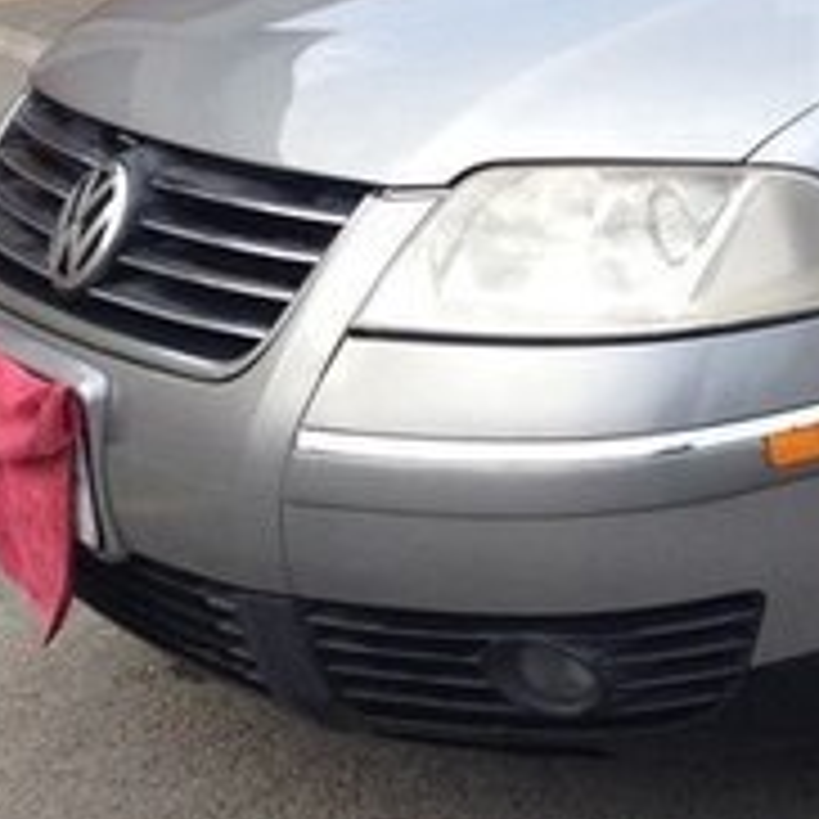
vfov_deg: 16.2
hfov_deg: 15.2
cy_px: 56
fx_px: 2837
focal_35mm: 106
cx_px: 1238
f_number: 2.4
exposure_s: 1/321
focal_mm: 4.12
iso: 50
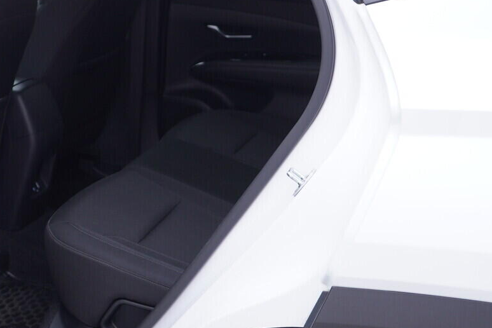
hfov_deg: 28.8
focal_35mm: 67
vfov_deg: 20.2
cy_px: 88
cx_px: 42
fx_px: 916
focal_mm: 24
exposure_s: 1/50
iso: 125
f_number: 3.2
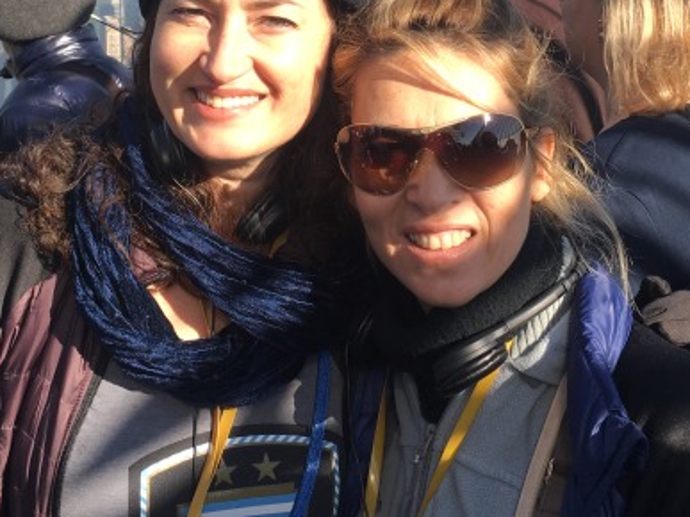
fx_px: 1196
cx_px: 301
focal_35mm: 60
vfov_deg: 23.7
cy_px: 52
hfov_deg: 32.2
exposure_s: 1/630
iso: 25
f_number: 2.2
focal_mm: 4.15
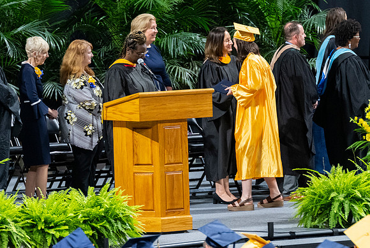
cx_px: 237
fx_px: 4159
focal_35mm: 404
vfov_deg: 3.4
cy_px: 125
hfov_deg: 5.1
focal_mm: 200
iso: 2000
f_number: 4
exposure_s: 1/200
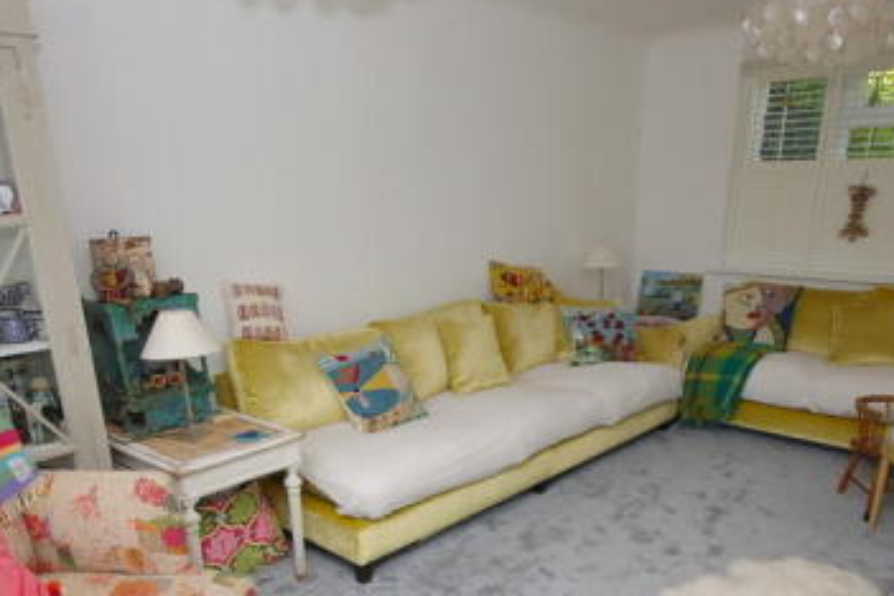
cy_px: 418
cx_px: 461
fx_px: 695
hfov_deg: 65.5
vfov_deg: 45.4
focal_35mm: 28
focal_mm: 10
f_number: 4
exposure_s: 1/160
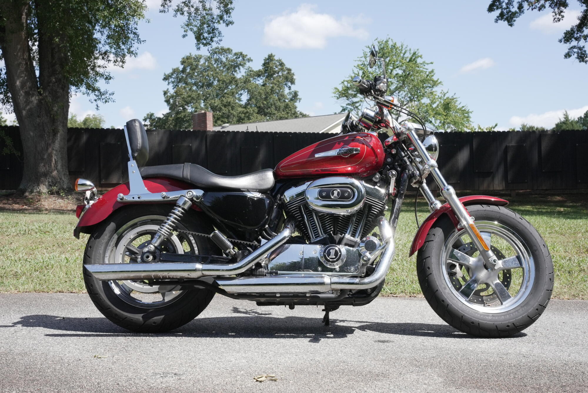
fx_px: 861
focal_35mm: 53
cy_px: 196
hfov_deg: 37.7
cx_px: 294
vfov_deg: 25.7
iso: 1250
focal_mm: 52.7
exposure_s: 1/640
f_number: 13
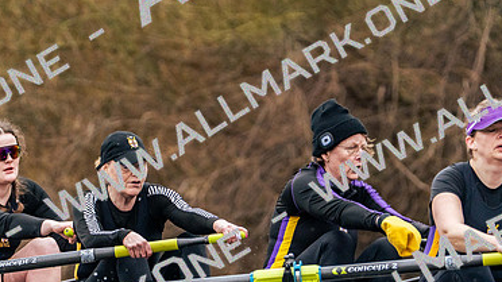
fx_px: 8783
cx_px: 211
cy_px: 225
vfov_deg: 1.8
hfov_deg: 3.3
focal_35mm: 660
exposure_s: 1/2000
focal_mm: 404
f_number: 6.3
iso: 5000
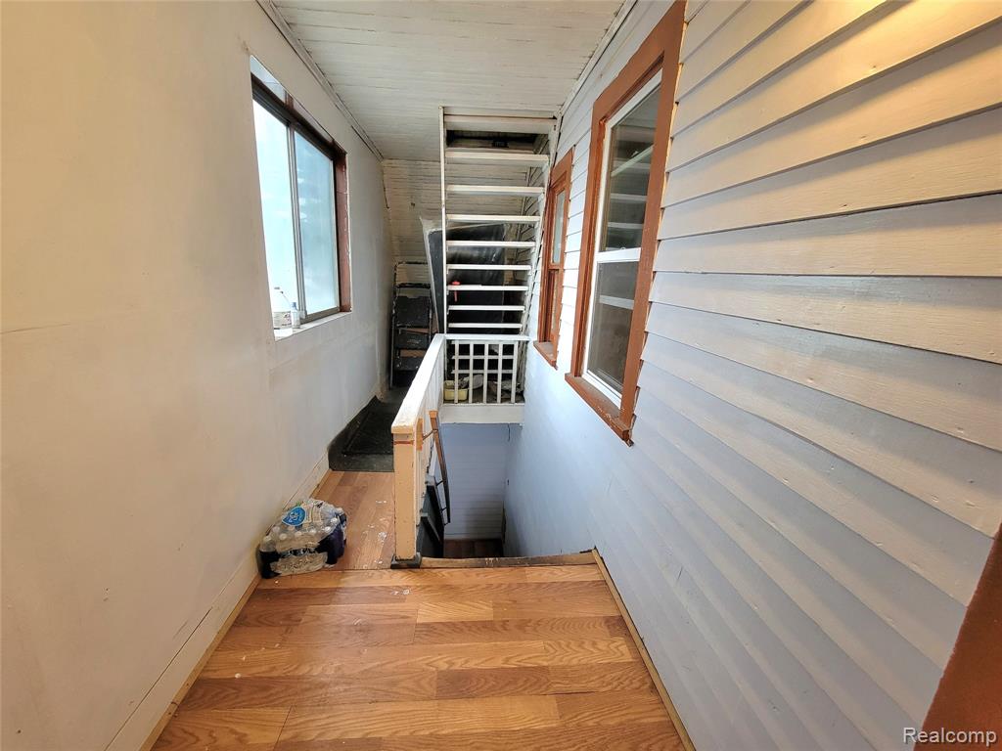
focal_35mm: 13
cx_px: 501
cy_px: 376
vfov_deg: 89.9
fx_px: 376
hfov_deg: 106.2
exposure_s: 1/60.2
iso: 250
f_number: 2.2
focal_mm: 2.2
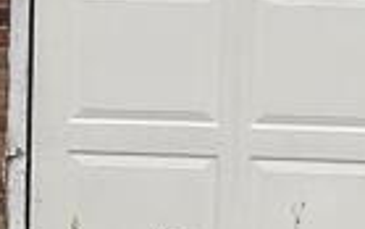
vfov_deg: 5.8
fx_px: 2259
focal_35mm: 227
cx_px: -105
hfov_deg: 9.1
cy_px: -50
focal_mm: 3
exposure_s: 1/1412
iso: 16
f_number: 1.8
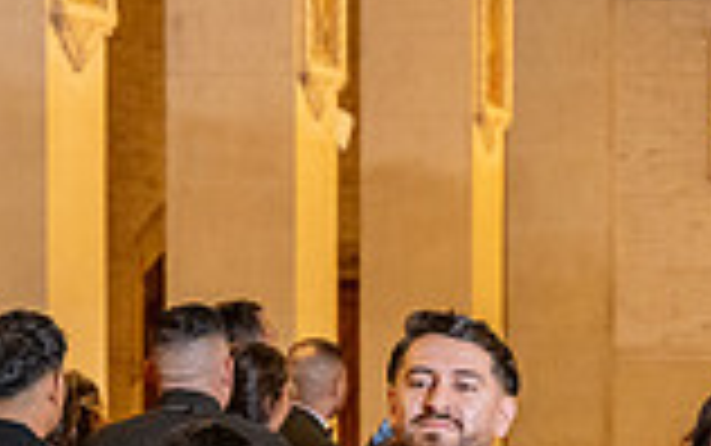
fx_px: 5080
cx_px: 567
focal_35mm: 262
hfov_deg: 8.0
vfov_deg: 5.0
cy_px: 764
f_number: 4.5
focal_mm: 70
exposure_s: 1/200
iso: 2000
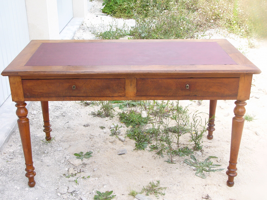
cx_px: 134
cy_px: 100
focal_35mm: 48
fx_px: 370
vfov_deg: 30.3
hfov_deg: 39.7
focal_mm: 8
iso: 50
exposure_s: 1/100
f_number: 3.7
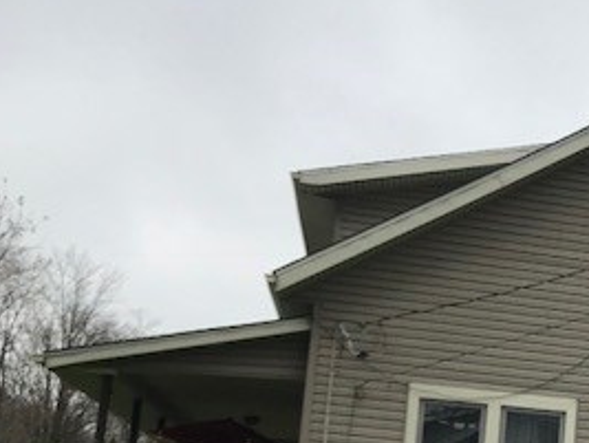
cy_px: 430
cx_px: 662
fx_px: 1142
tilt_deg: +9.5
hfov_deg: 26.5
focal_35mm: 67
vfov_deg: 21.3
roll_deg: -3.4
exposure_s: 1/499
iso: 20
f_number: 1.8
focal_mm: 3.99
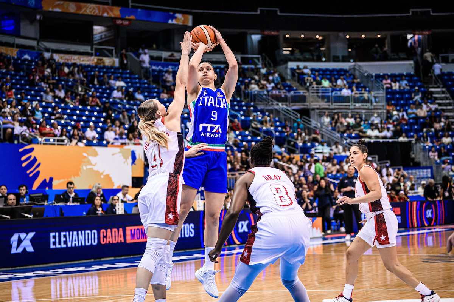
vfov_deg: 19.5
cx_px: 227
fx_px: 883
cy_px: 151
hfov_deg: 28.8
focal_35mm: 70
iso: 3200
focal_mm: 70
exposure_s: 1/1600
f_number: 3.2
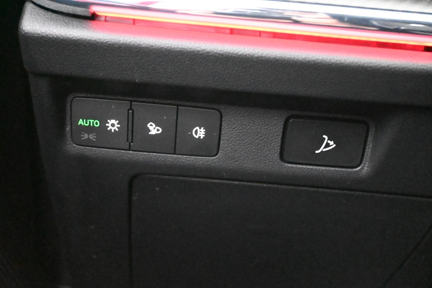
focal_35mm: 41
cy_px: 144
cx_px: 216
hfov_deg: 47.2
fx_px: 495
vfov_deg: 32.4
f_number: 4.5
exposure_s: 1/40
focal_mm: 27.5
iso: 28800
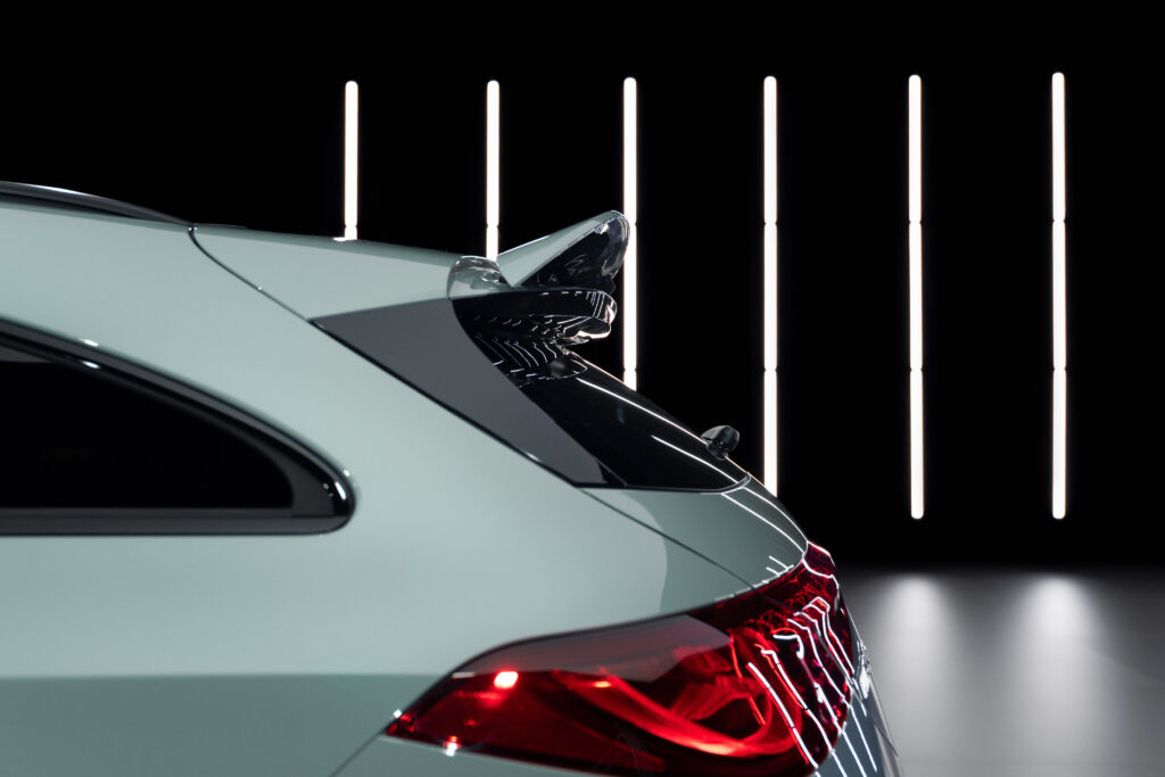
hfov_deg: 57.2
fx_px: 1068
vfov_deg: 40.0
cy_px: 388
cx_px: 582
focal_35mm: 33
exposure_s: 1/80
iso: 800
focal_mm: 33
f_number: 2.8
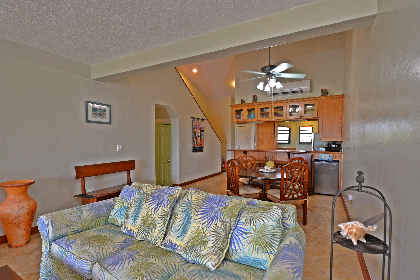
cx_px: 217
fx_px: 198
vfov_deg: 70.5
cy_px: 145
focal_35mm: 17
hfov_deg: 93.2
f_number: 4
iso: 500
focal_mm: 15
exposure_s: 1/60
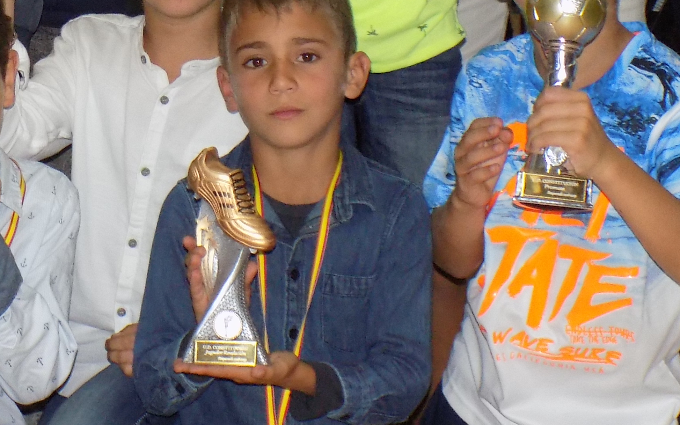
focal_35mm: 129
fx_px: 2391
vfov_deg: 10.0
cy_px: -102
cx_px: 16
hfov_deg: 15.9
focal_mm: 8.1
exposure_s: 1/30
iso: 280
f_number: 3.7
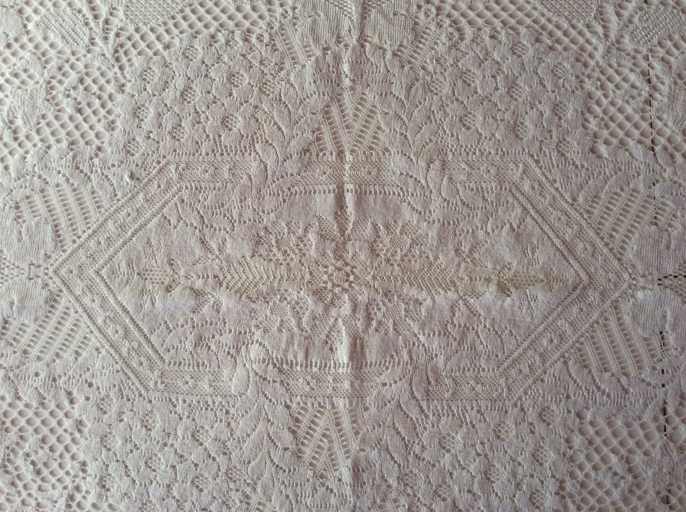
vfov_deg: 44.1
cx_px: 343
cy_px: 256
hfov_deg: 56.9
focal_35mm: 32
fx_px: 633
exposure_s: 1/188
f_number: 2.4
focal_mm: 3.3
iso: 32
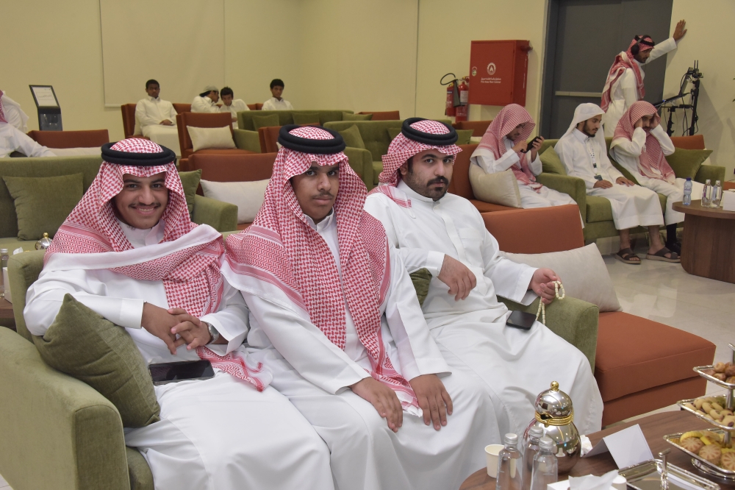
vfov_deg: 29.8
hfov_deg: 43.6
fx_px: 918
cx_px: 368
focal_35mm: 45
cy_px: 245
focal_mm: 45
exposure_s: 1/60
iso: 4000
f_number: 9
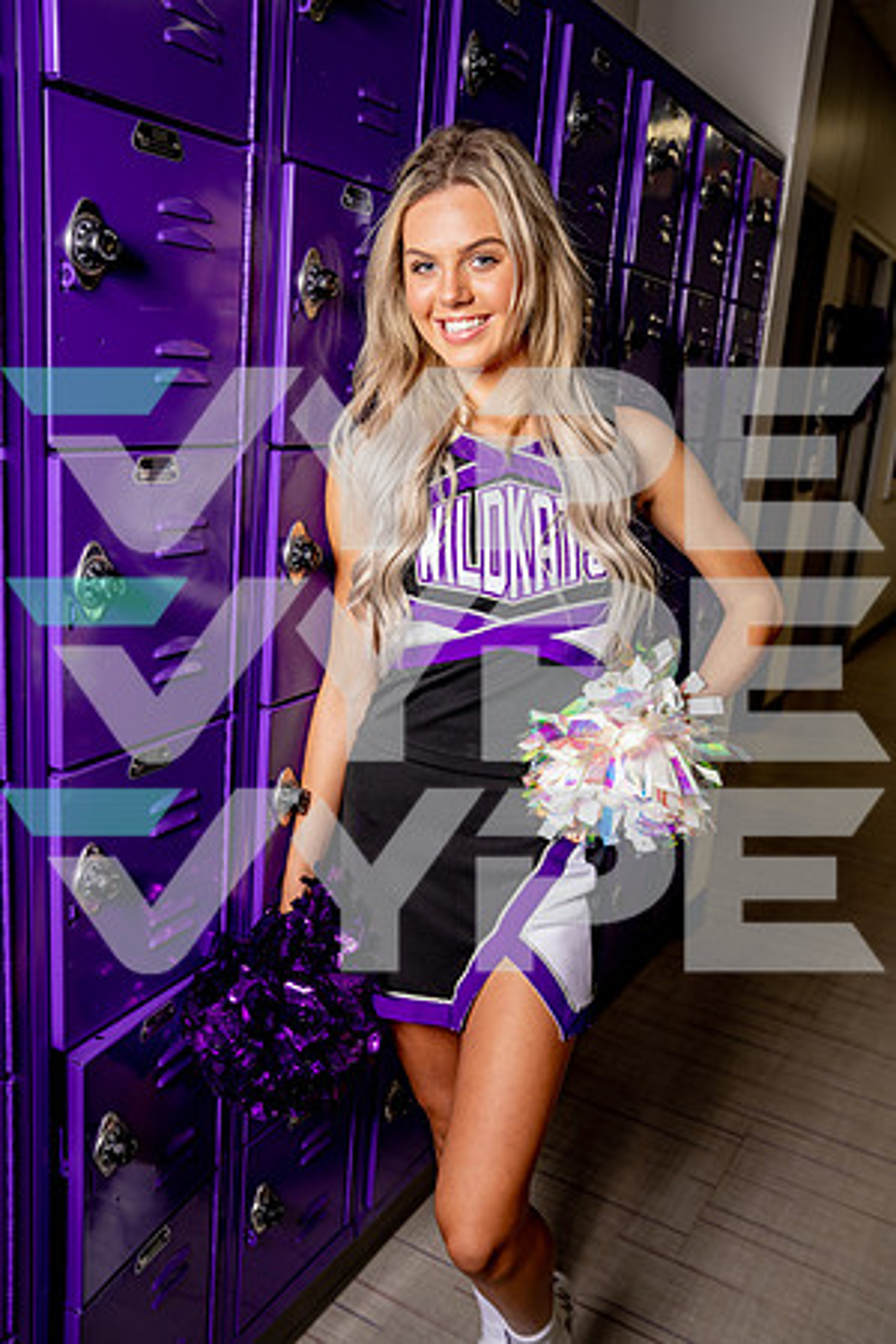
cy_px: 672
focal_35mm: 31
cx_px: 448
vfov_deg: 60.3
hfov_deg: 42.3
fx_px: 1157
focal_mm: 31
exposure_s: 1/125
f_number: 5.6
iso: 125
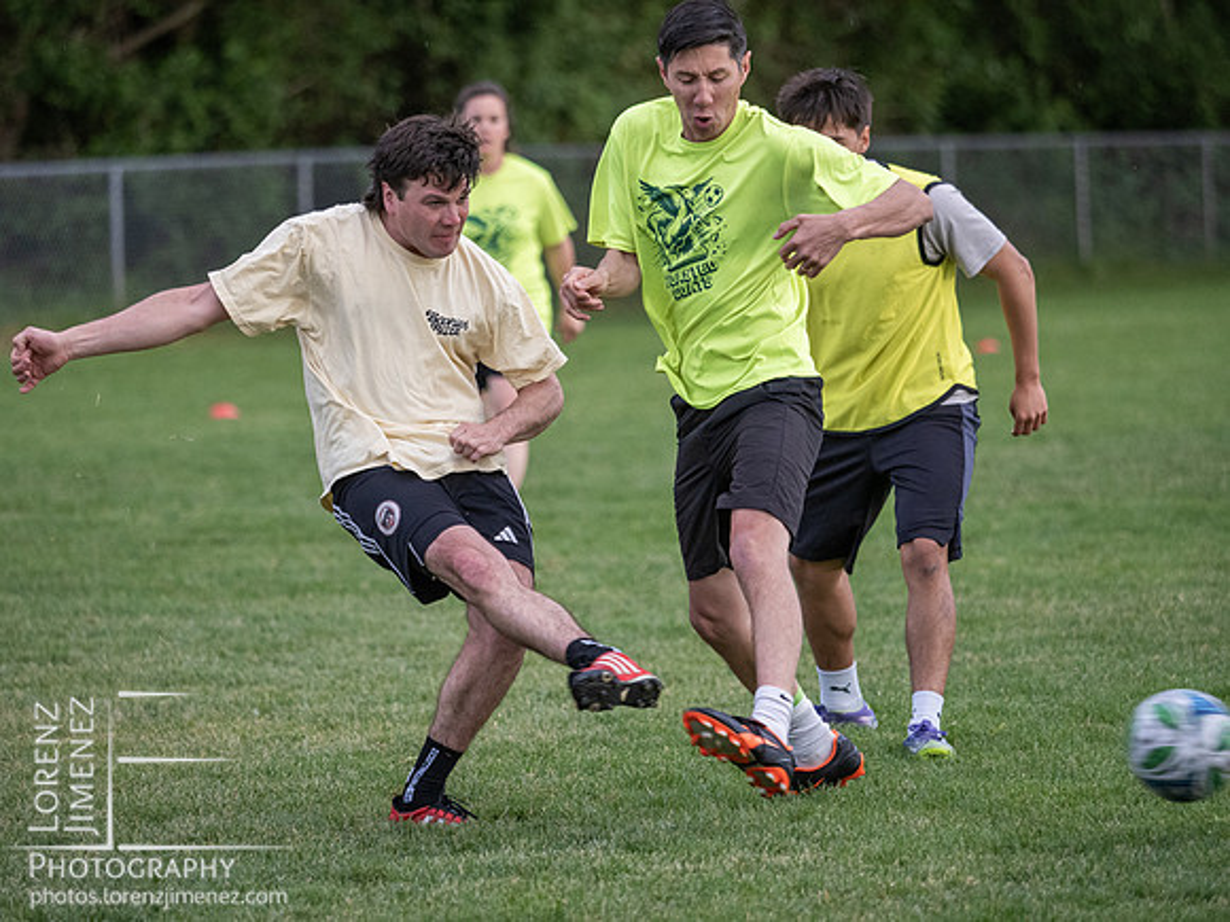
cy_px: 461
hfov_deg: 6.6
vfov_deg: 5.0
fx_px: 10660
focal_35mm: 300
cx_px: 615
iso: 1250
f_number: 2.8
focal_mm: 150
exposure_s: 1/800
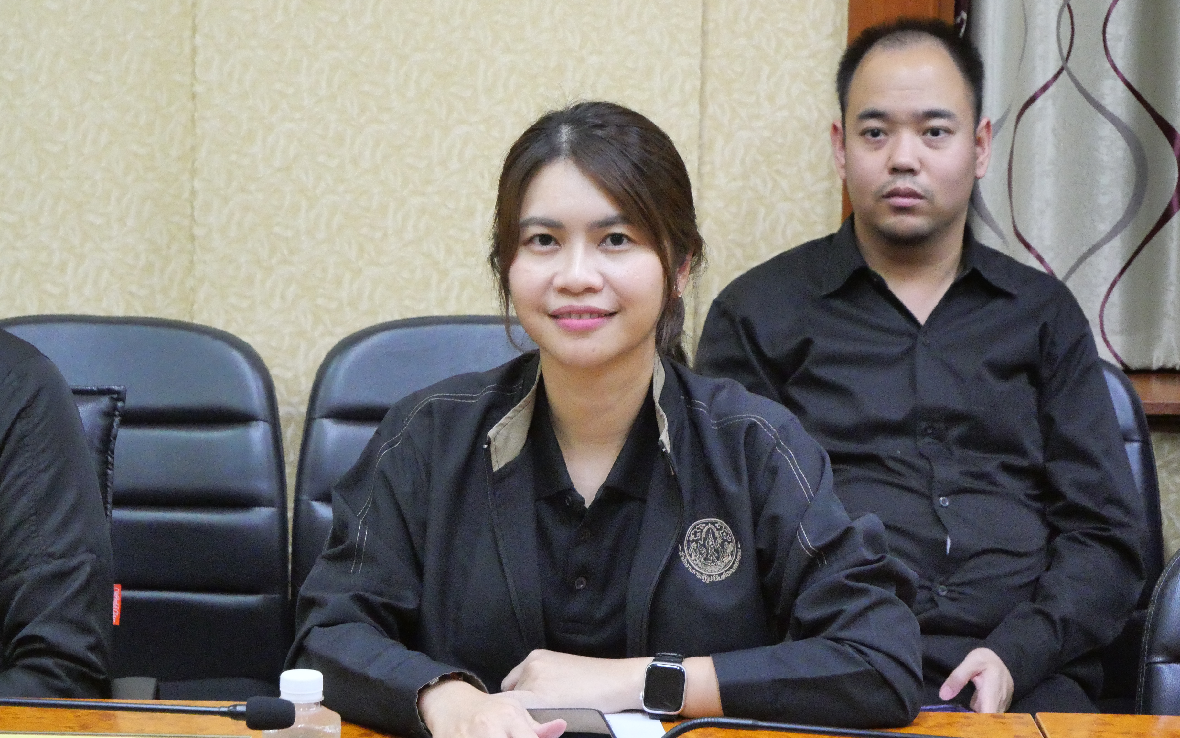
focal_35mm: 112
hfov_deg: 18.6
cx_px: 587
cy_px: 387
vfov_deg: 11.7
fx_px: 3602
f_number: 5.6
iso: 6400
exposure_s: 1/40
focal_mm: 52
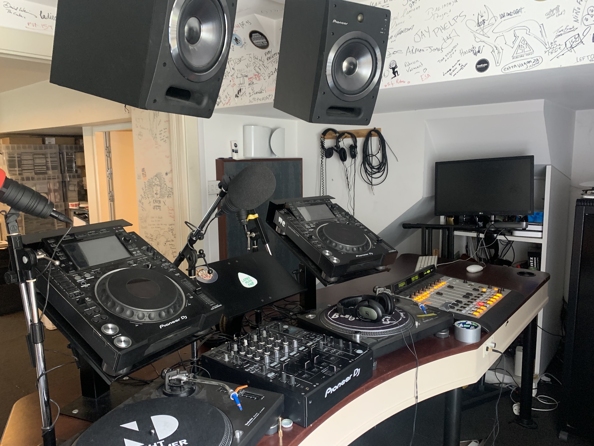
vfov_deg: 53.1
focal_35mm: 26
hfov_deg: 67.3
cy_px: 223
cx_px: 297
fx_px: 446
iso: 400
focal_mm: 4.25
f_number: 1.8
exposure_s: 1/50
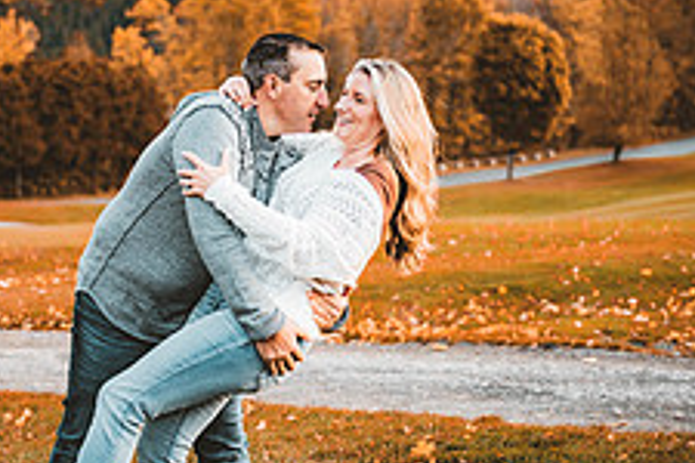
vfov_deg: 17.0
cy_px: 139
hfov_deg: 25.3
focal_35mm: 80
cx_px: 250
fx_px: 1544
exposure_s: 1/320
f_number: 2
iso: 1000
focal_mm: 40
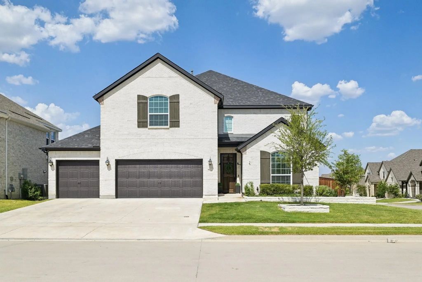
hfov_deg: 61.9
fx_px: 352
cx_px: 211
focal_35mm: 30
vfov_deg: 43.7
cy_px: 141
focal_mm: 30
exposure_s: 1/3200
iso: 400
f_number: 8
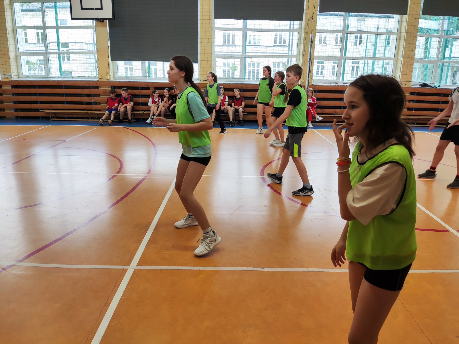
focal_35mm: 25
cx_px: 230
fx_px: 331
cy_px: 172
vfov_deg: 54.9
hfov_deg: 69.4
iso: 54
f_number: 1.79
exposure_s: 1/100
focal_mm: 4.71
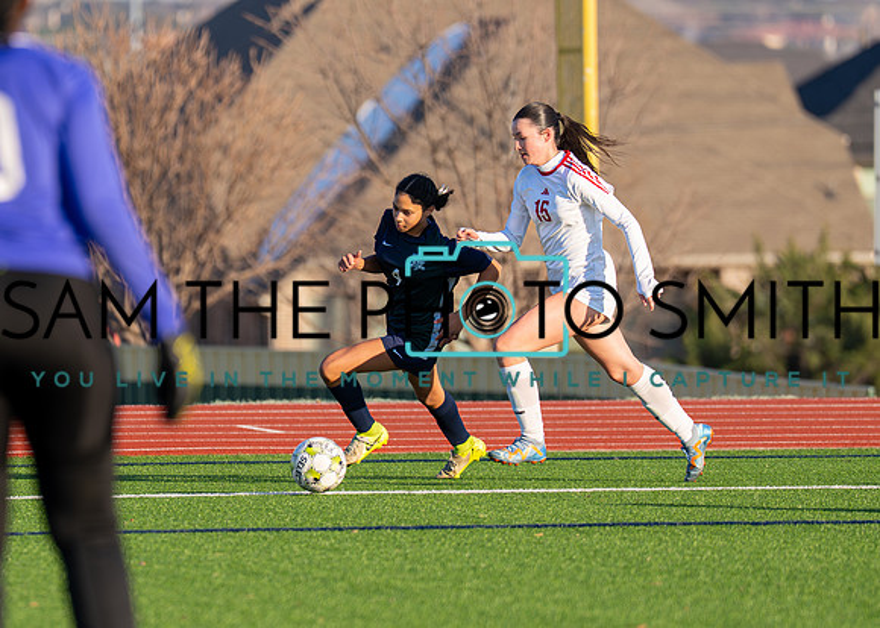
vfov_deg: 3.2
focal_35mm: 453
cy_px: 282
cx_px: 383
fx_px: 11324
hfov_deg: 4.4
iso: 200
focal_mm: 200
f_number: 2.8
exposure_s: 1/2500
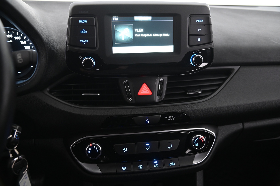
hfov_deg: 55.8
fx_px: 264
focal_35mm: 34
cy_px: 93
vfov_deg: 38.8
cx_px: 140
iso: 2000
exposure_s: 1/15
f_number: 4
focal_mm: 34
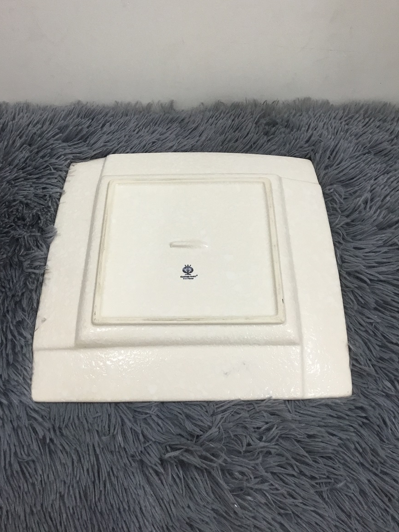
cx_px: 194
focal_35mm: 32
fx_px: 492
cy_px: 260
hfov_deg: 44.1
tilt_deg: -54.0
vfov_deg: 56.8
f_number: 2.4
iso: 50
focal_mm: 3.3
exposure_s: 1/33
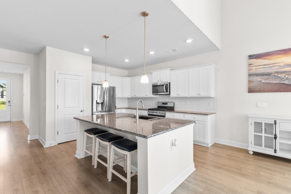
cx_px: 146
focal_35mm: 15
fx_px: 121
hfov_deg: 100.4
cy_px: 97
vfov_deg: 77.3
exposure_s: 1/8
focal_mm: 10
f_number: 4.5
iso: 100
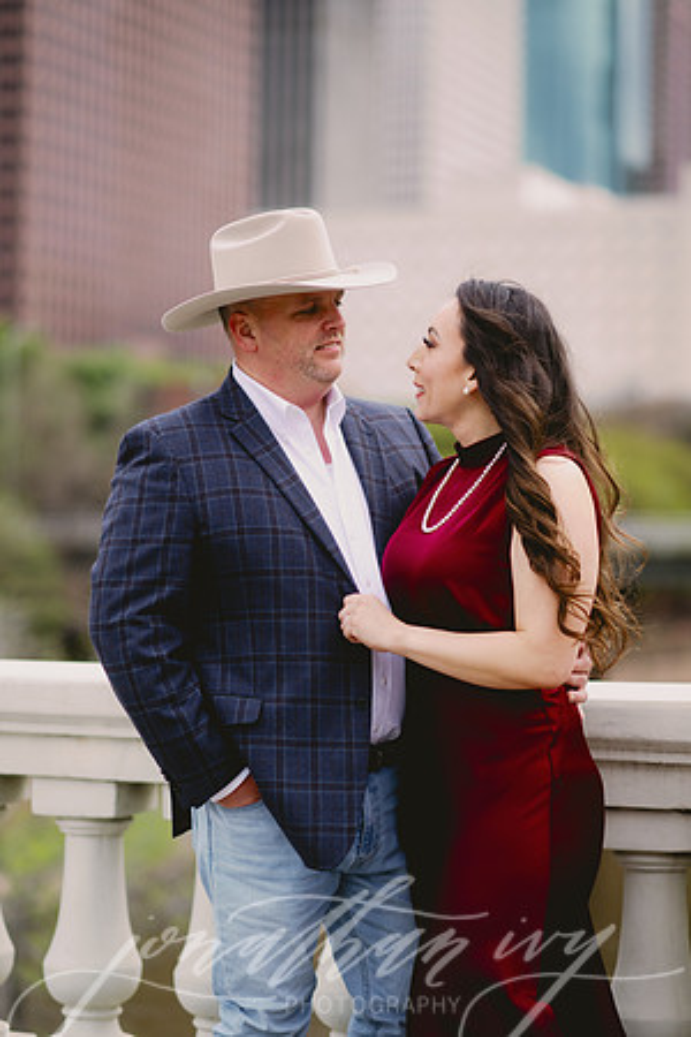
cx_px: 346
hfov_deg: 16.1
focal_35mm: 85
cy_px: 518
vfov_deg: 23.9
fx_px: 2447
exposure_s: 1/2500
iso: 320
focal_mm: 85
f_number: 2
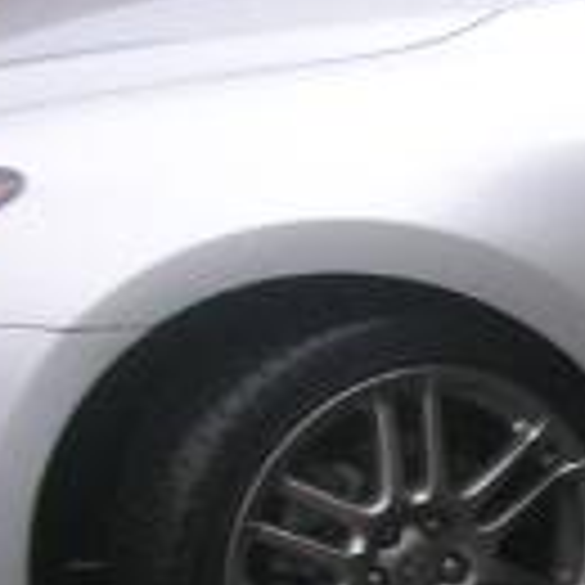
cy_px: 396
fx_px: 3652
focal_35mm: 191
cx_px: 1377
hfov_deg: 8.4
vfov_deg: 9.2
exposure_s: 1/73.8
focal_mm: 5.8
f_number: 3
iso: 50
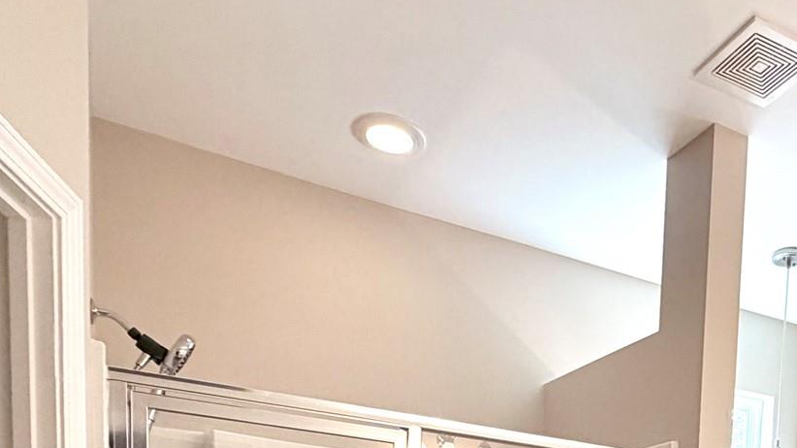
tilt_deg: -5.2
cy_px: 677
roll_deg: -2.6
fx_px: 803
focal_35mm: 38
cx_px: 590
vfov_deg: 24.2
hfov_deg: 50.8
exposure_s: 1/120
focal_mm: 2.22
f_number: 2.2
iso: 250
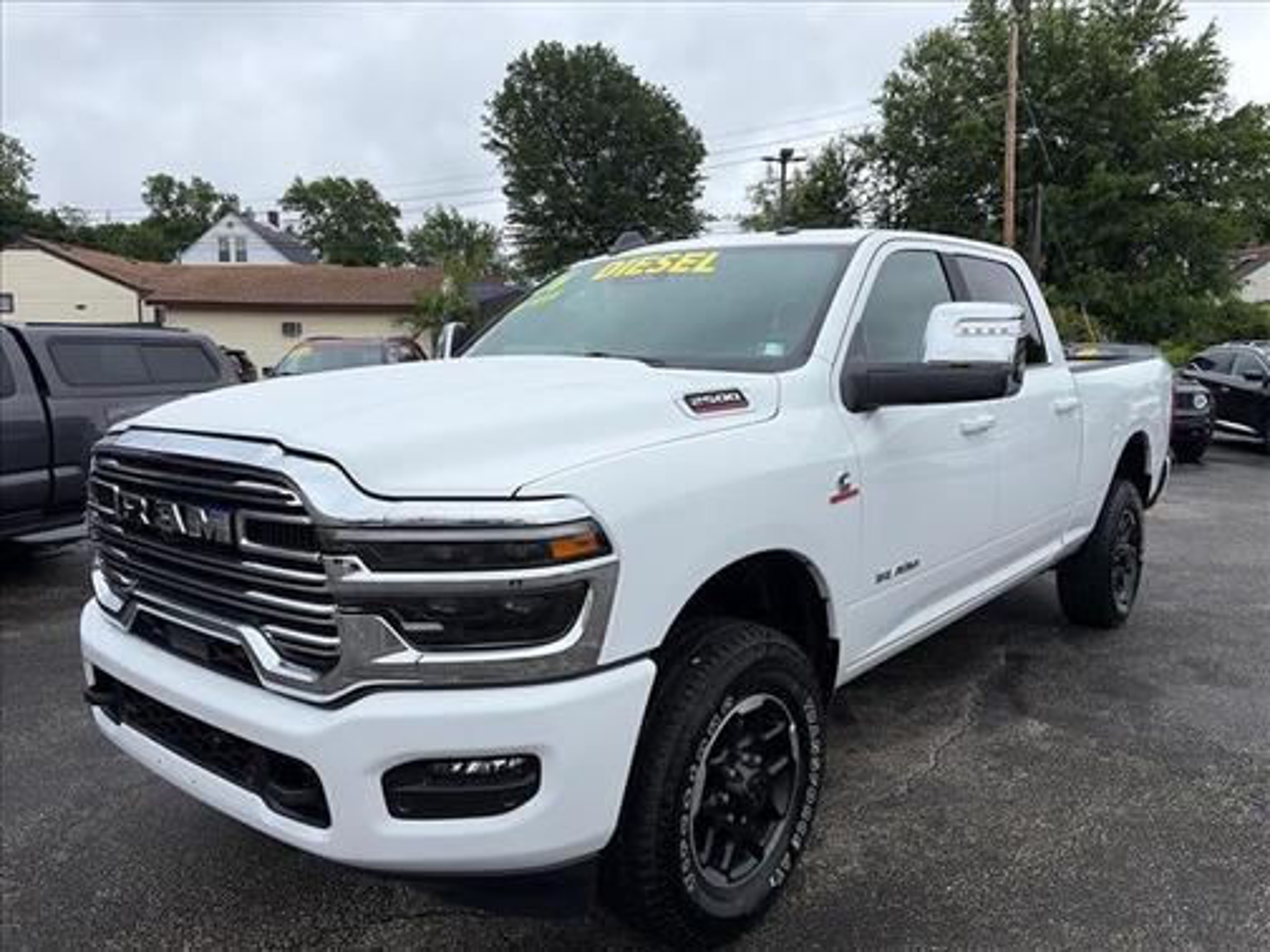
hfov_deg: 67.3
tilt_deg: -5.4
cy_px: 476
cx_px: 635
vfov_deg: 53.1
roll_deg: +0.4
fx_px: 954
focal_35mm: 26
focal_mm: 5.96
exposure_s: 1/2451
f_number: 1.6
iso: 50
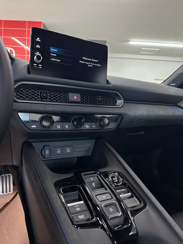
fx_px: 169
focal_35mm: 24
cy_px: 122
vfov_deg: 71.6
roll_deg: -5.2
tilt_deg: -8.2
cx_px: 92
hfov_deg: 56.8
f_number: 1.78
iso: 250
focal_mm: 6.86
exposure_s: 1/67
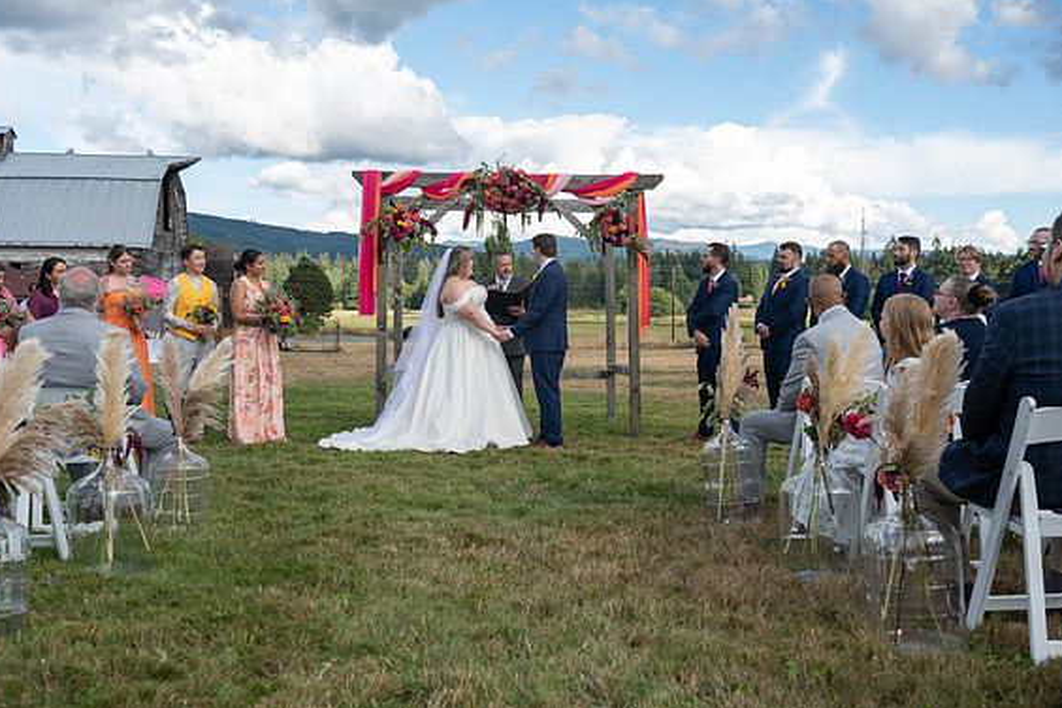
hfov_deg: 53.1
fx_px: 1062
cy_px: 346
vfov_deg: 36.9
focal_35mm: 36
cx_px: 522
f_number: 4.5
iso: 400
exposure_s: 1/1000
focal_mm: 35
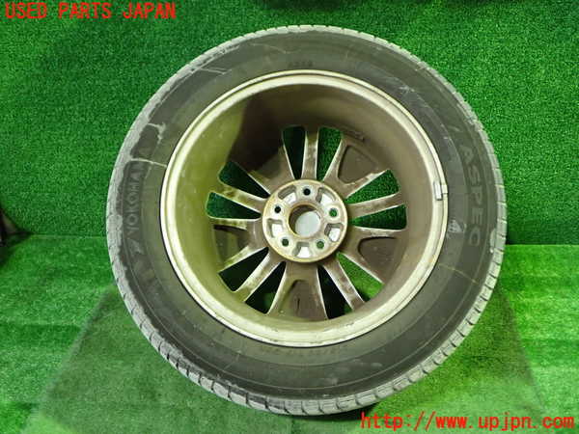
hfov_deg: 60.0
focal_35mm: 30
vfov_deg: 46.8
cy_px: 217
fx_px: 502
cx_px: 290
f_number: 2.3
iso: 640
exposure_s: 1/30
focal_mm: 5.4
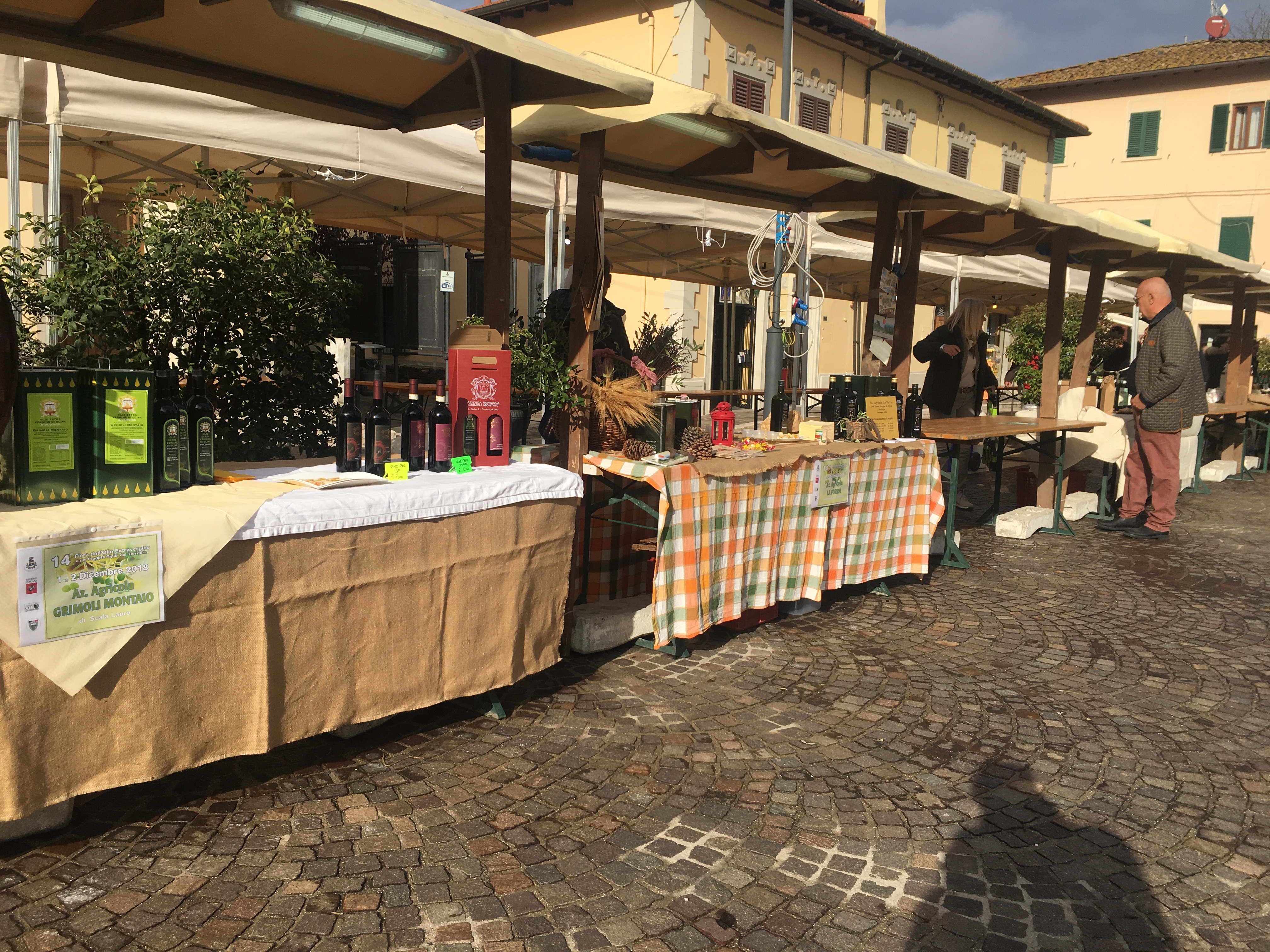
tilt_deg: -7.1
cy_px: 476
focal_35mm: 29
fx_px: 1064
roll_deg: -1.0
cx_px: 635
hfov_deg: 61.7
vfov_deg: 48.2
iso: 25
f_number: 2.2
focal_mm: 4.15
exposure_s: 1/2481
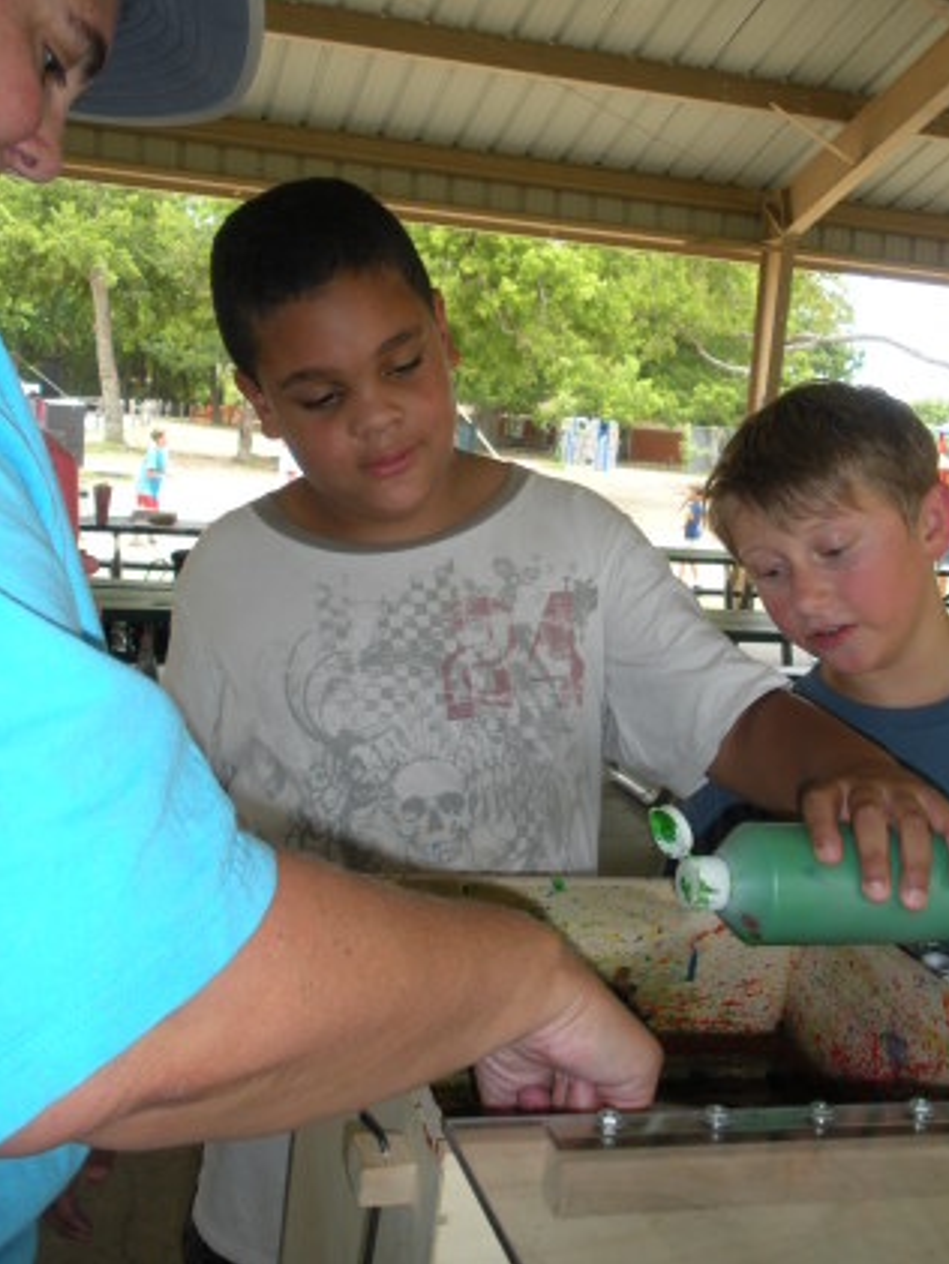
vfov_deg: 47.8
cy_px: 585
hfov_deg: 36.8
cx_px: 511
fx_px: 1425
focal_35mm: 39
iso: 64
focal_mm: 6.3
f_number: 3.5
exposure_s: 1/83.8
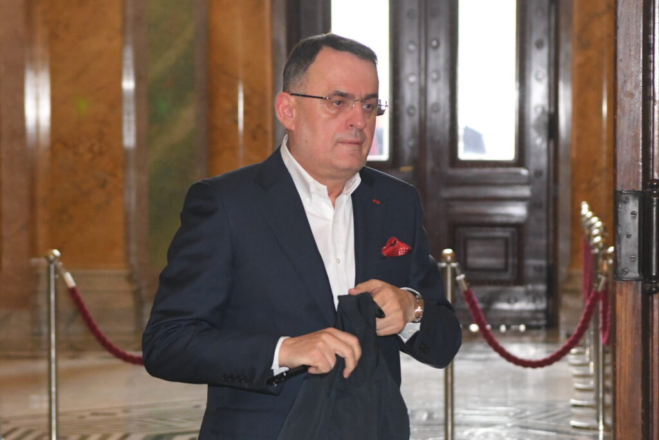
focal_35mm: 70
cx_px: 330
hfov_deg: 28.8
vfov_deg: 19.5
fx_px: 1281
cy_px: 220
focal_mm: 70
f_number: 4
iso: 3200
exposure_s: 1/200
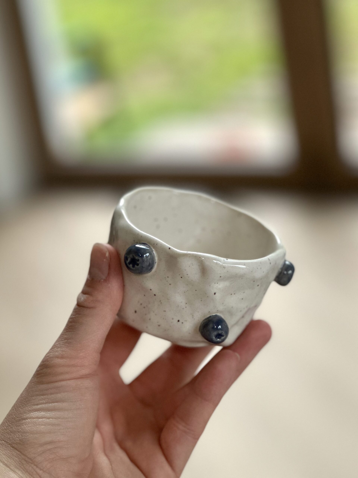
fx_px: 1062
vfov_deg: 25.3
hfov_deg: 19.1
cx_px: 179
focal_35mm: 77
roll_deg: +8.9
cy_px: 239
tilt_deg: -20.7
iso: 200
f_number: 2.8
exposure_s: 1/121
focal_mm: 9
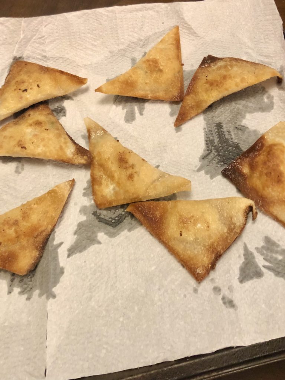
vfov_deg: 63.4
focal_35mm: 28
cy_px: 190
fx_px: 307
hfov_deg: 49.7
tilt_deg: -75.1
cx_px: 142
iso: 100
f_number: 1.8
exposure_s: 1/13
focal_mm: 3.99
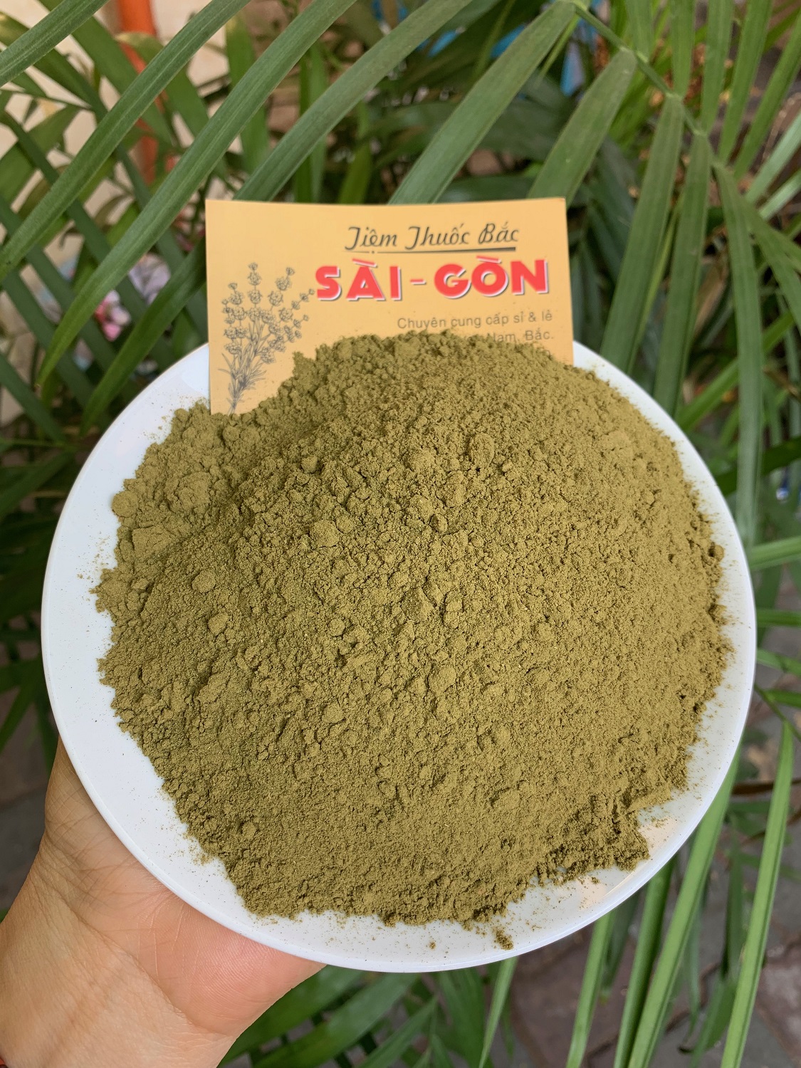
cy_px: 534
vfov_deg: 67.3
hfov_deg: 53.1
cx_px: 400
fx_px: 802
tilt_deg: -52.0
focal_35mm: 26
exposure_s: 1/158
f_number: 1.8
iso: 25
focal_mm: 4.25
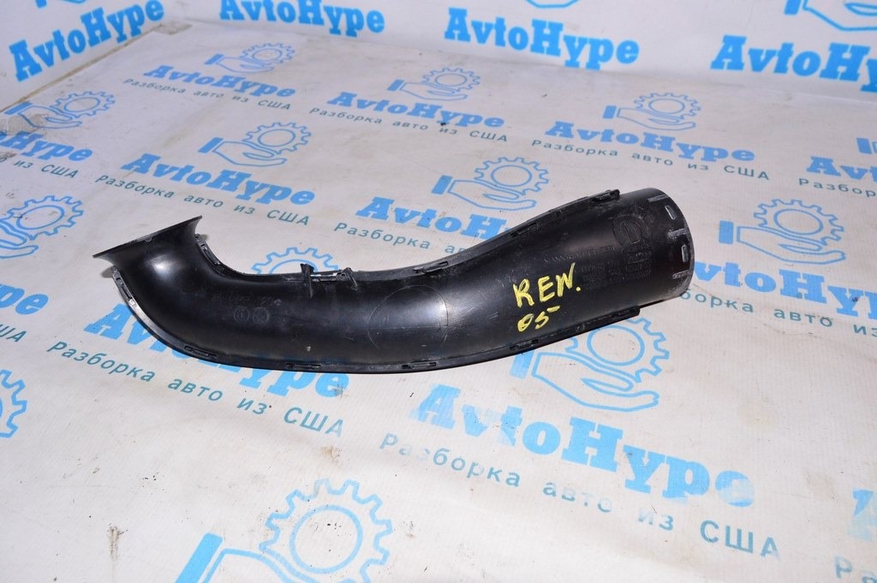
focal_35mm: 27
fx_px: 657
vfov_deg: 47.9
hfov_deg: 67.4
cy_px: 292
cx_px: 438
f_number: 8
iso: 1600
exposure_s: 1/200
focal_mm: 18
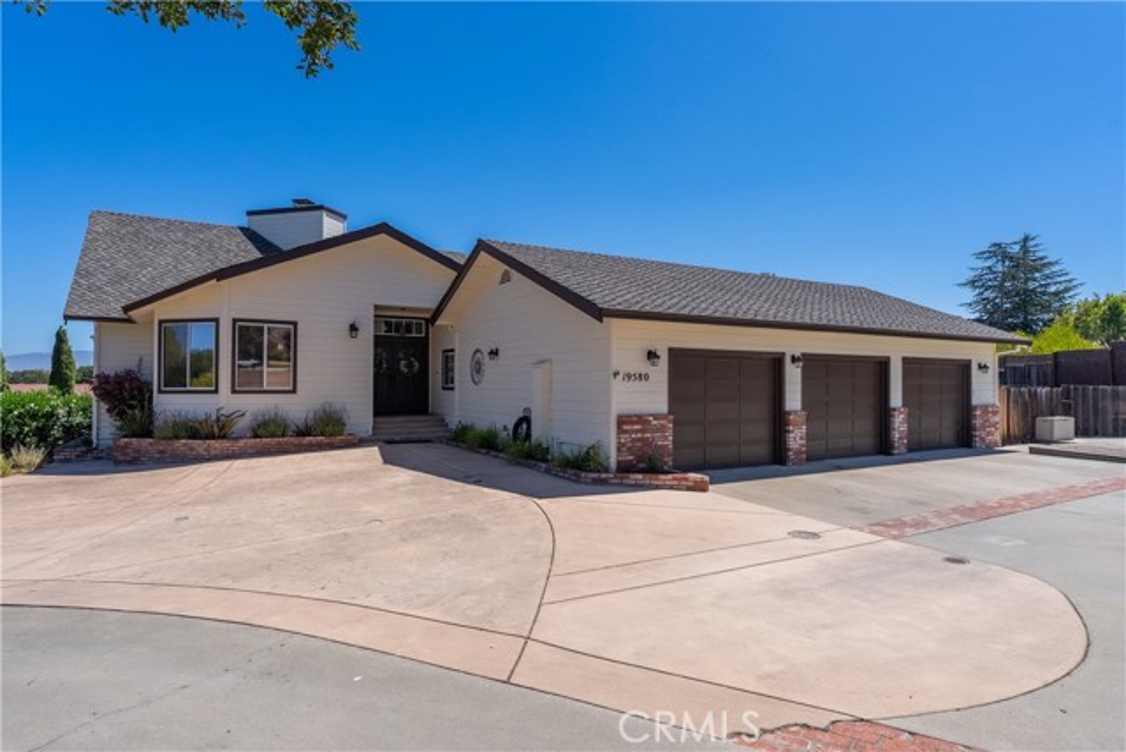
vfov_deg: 62.0
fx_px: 626
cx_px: 563
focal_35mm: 20
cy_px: 376
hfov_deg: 84.0
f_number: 8
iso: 640
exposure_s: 1/8000
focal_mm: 20
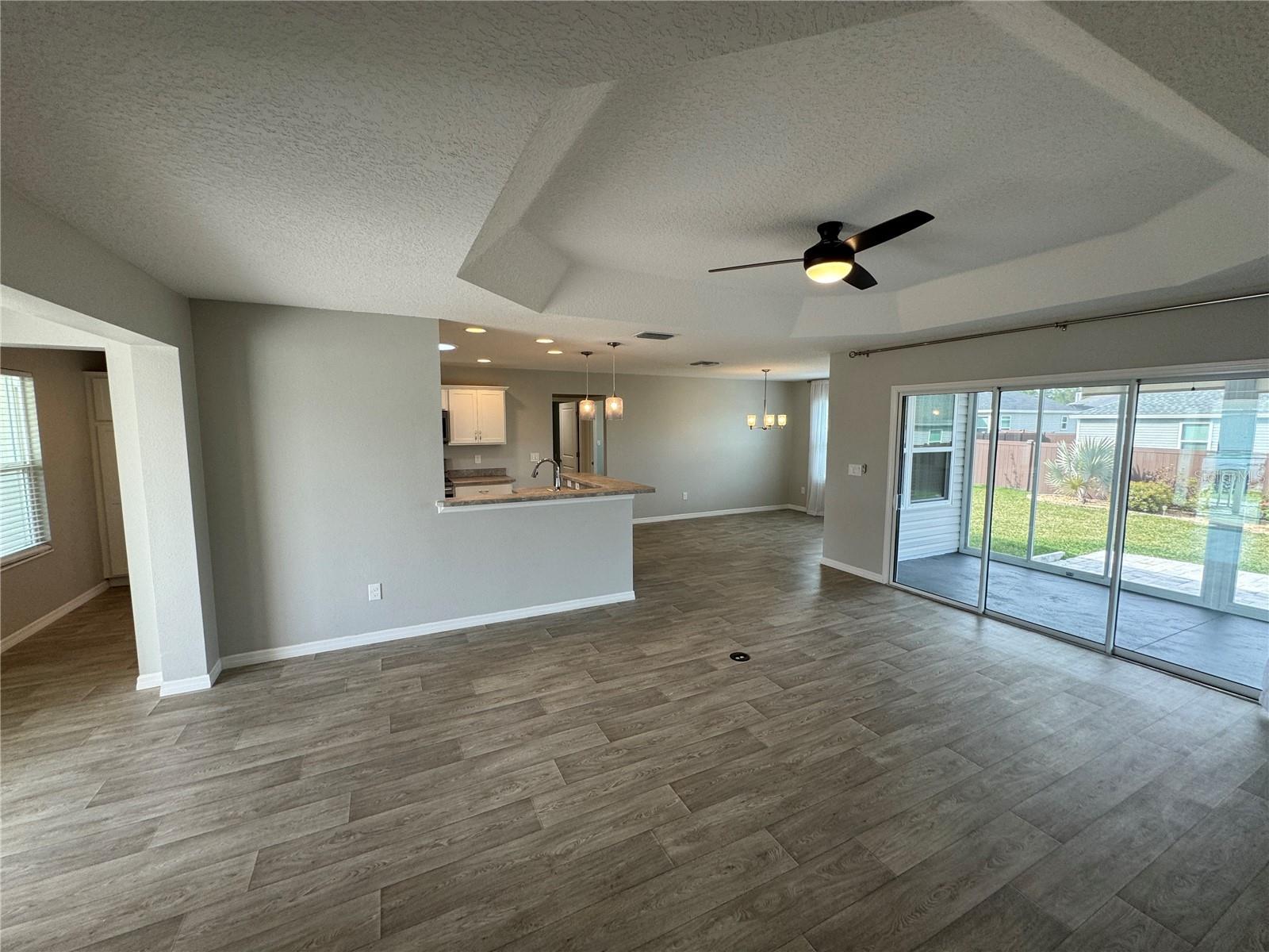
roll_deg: -0.8
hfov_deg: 102.1
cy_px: 476
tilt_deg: -5.9
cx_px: 634
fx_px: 513
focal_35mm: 14
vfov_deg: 85.7
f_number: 2.2
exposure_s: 1/120
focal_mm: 2.22
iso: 80
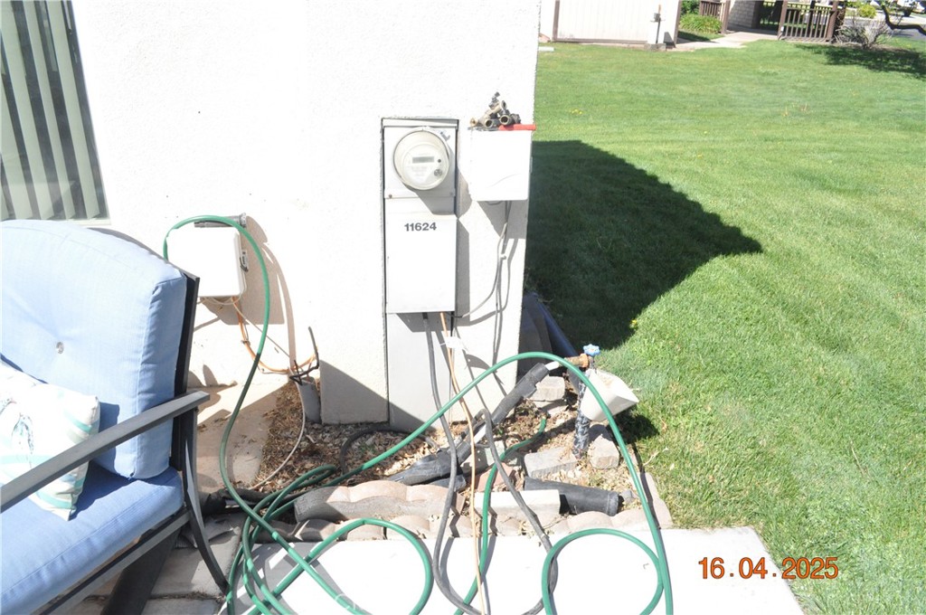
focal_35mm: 27
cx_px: 463
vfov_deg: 47.8
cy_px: 308
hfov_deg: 67.4
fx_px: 694
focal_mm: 18
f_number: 7.1
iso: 2500
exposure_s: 1/4000
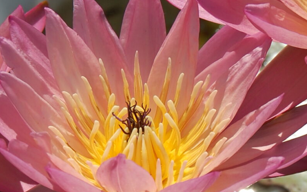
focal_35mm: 237
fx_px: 1983
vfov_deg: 5.5
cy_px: 220
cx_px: 165
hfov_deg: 8.9
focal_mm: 48
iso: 200
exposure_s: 1/500
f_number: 11
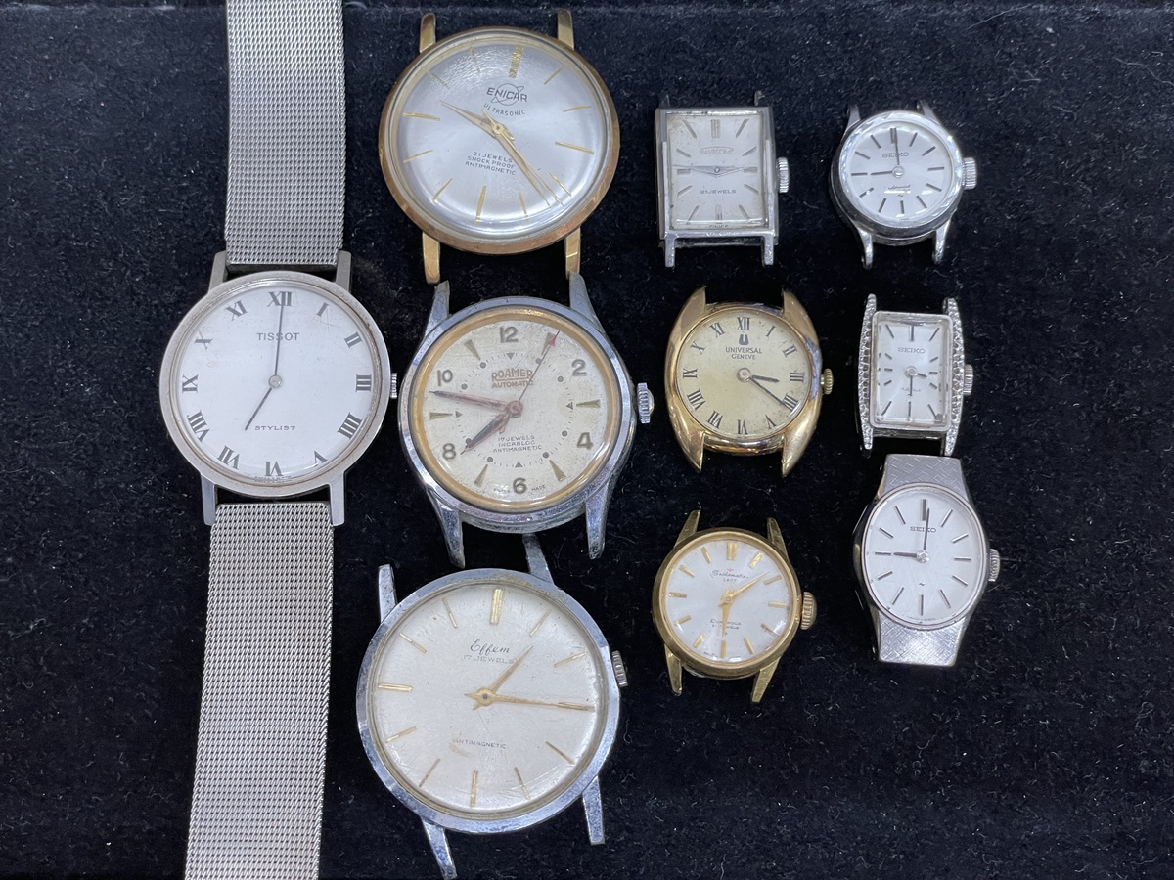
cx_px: 587
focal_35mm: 52
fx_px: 1764
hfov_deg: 36.8
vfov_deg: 28.0
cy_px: 440
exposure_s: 1/60
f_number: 2
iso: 200
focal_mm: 6
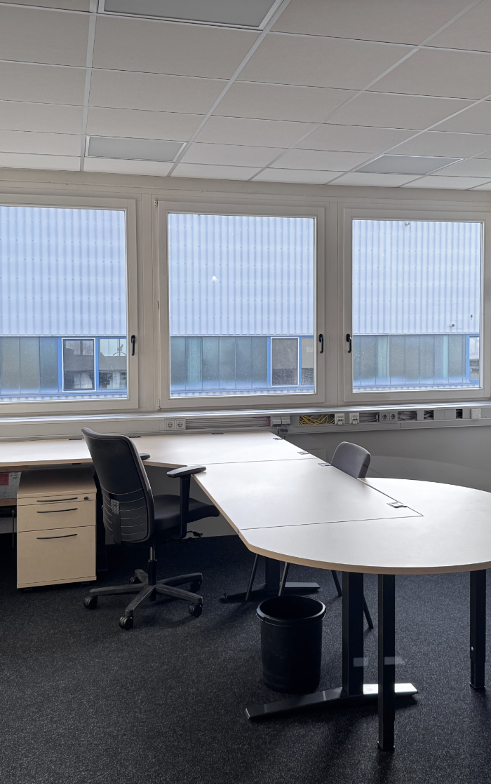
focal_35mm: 34
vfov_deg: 56.7
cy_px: 392
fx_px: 727
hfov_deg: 37.2
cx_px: 281
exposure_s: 1/121
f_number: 1.8
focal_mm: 6.8
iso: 200
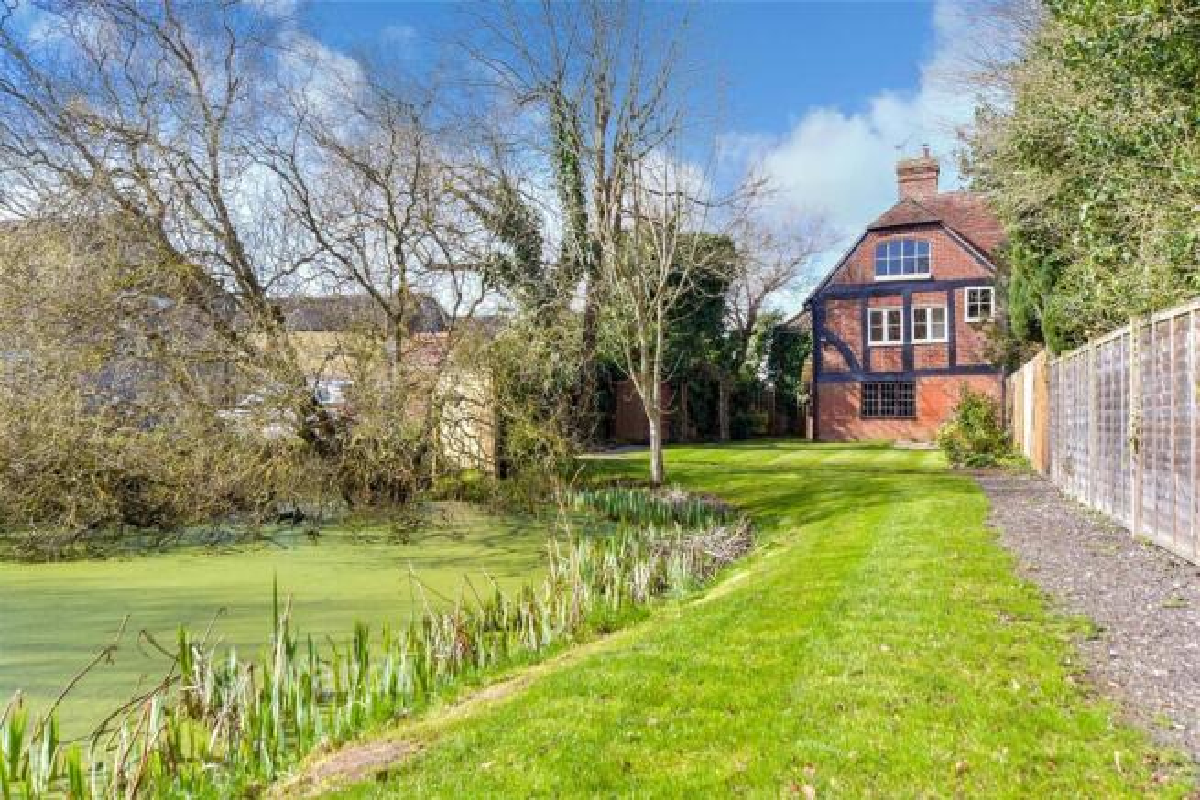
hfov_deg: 61.9
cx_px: 600
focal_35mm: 30
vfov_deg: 43.6
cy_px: 400
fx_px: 1000
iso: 160
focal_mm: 20
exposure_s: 1/125
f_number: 8
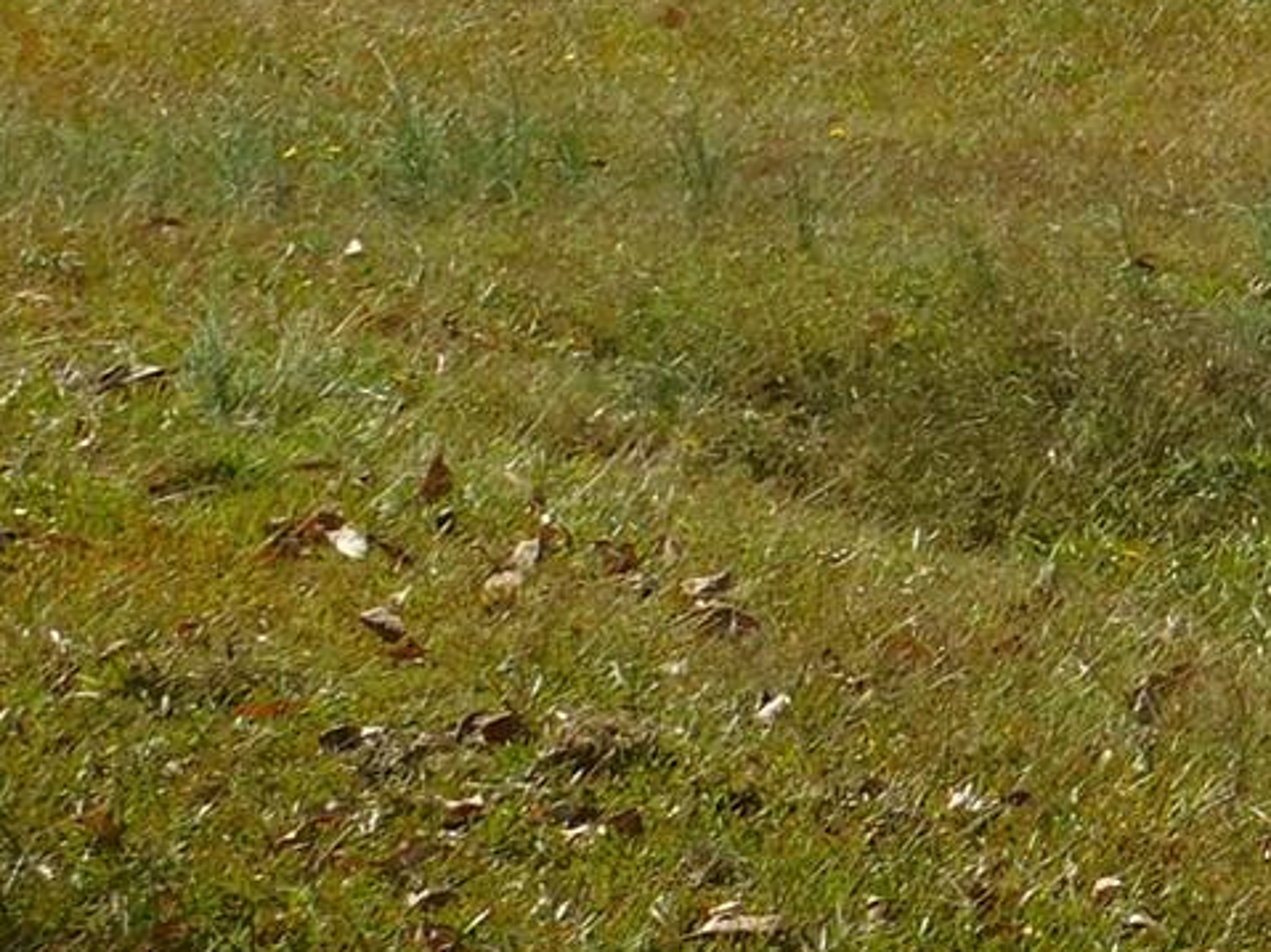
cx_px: 2653
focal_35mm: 218
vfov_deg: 6.8
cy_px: -32
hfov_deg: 8.5
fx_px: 8002
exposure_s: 1/1250
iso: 125
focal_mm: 9
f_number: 3.8
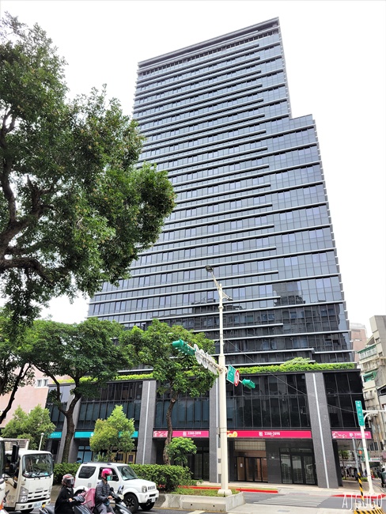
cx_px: 193
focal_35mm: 26
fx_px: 386
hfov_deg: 53.1
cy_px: 257
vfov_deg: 67.3
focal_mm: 5.4
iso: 40
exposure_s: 1/499
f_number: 1.8
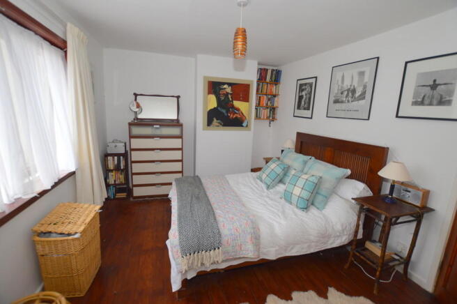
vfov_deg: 77.2
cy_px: 152
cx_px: 228
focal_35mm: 15
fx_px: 190
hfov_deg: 100.4
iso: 400
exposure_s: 1/60
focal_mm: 10
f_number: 4
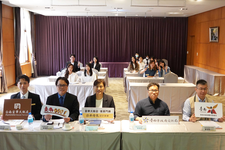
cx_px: 112
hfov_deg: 47.4
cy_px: 75
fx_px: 256
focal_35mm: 41
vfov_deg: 32.6
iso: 1600
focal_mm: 15.67
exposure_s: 1/100
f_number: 2.8
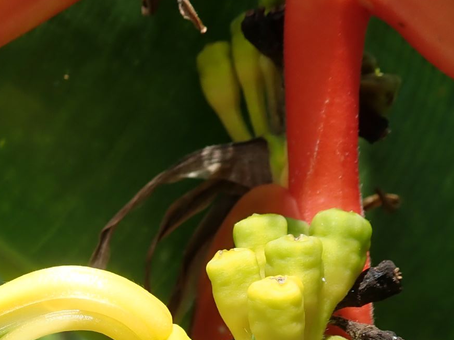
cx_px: 41
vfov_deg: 20.7
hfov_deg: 27.1
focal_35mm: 69
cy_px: 333
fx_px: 905
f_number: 3.2
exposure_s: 1/400
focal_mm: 5.5
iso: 100
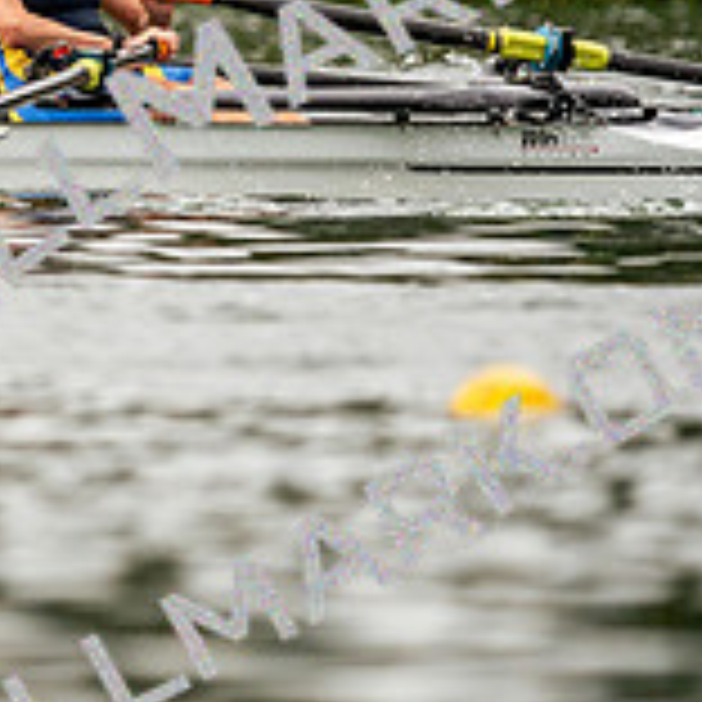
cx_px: -567
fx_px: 28794
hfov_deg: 1.4
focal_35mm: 1255
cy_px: -16
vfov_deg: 1.4
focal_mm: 397
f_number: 6.3
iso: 320
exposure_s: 1/2000
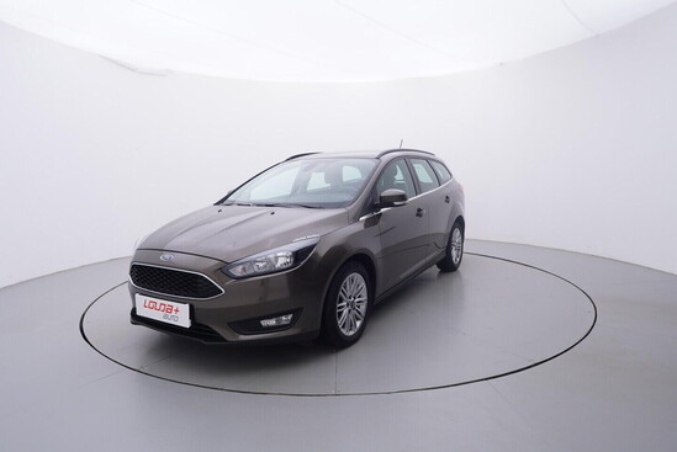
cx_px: 338
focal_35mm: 22
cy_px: 226
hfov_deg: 77.3
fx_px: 423
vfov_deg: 56.2
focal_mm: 15
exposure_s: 1/80
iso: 200
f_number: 5
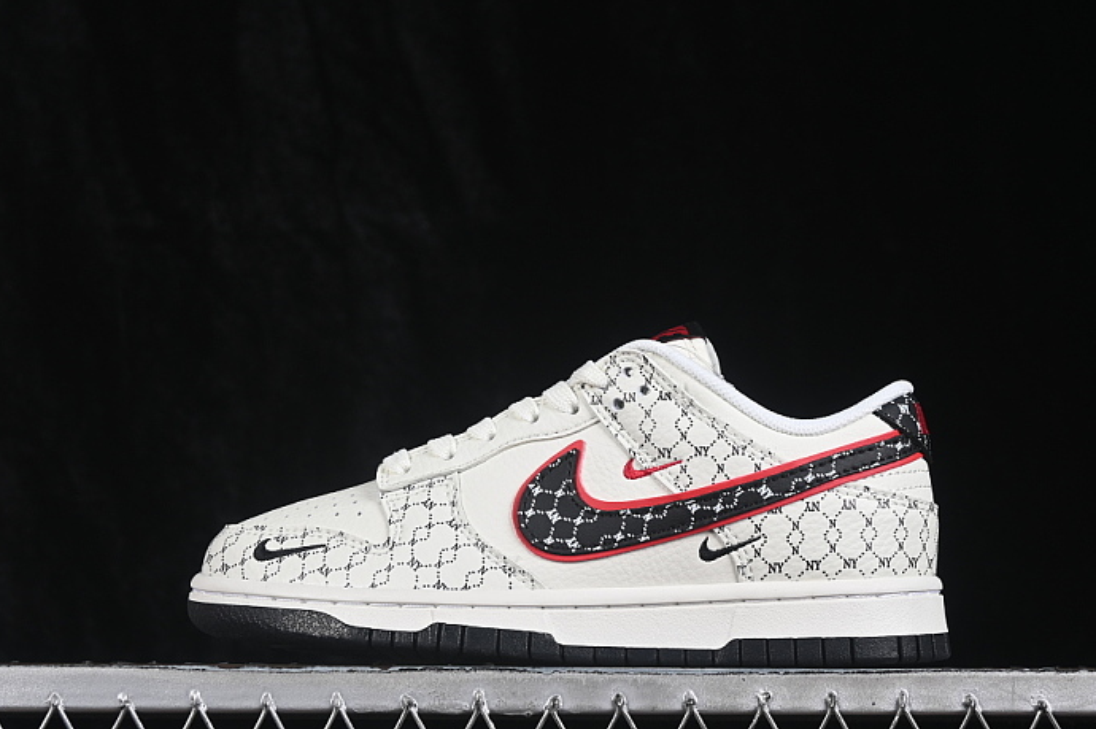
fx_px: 2647
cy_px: 404
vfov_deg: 15.7
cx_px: 567
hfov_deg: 23.4
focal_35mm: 87
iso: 160
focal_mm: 50
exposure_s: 1/80
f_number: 8
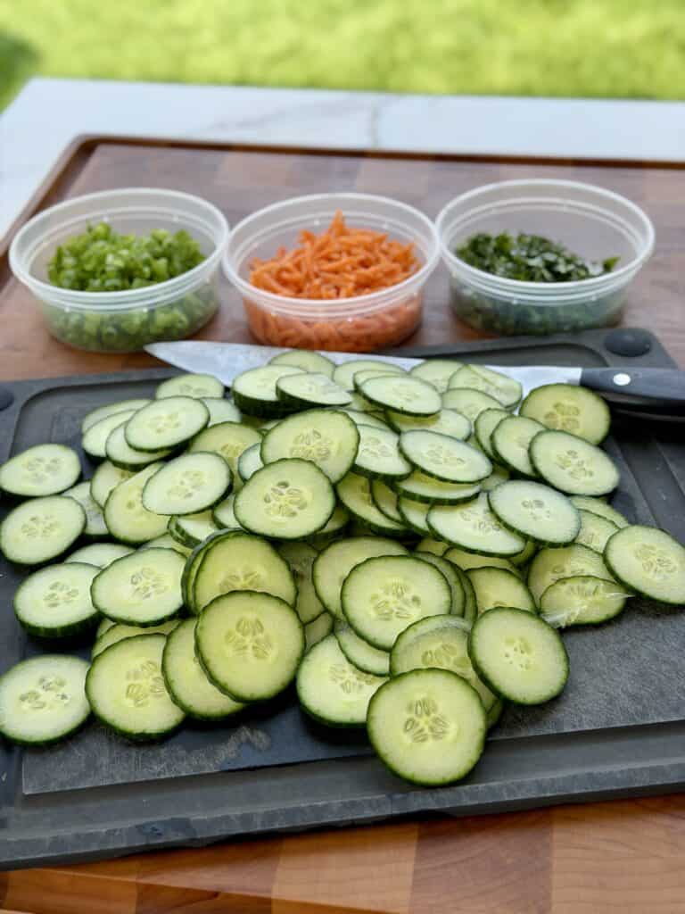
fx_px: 1266
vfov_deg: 39.7
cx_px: 342
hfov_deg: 30.3
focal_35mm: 48
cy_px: 457
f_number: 1.78
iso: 64
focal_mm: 6.76
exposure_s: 1/1353
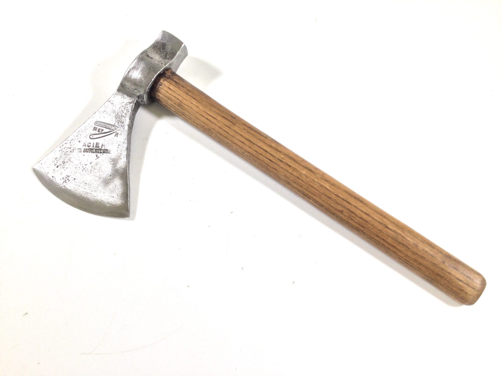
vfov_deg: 45.4
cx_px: 251
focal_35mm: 31
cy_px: 188
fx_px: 450
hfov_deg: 58.4
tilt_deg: -69.5
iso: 32
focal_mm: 3.3
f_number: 2.4
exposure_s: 1/100
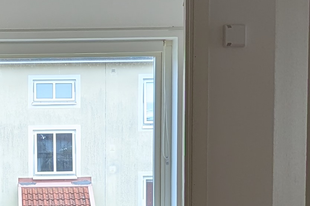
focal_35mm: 122
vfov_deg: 11.1
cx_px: 9
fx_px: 1050
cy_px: 221
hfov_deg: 16.5
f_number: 1.85
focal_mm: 6.81
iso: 62
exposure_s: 1/100
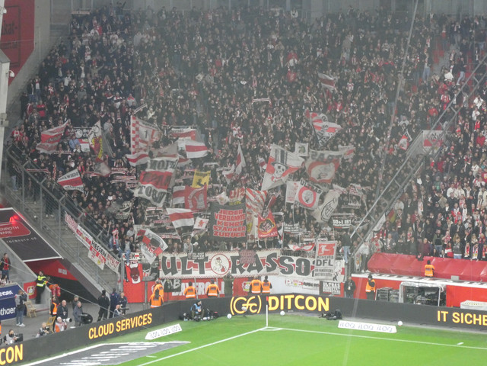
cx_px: 244
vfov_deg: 9.3
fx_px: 2251
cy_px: 183
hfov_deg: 12.3
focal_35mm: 160
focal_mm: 28.7
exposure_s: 1/80
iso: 1000
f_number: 5.5
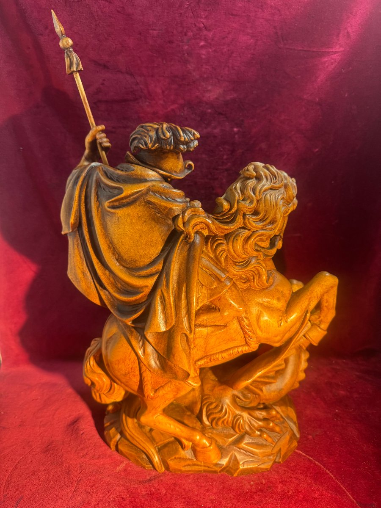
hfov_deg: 56.8
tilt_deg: -17.8
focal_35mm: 24
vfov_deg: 71.6
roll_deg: +1.7
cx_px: 190
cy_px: 254
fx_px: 352
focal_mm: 6.76
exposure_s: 1/100
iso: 125
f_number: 1.78
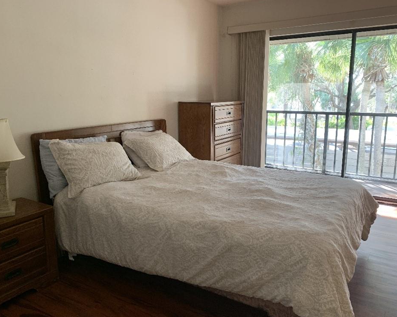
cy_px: 162
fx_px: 329
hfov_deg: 62.2
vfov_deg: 51.5
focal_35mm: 28
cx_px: 197
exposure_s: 1/60
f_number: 1.8
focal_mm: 4.25
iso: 100
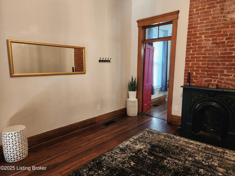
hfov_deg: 73.9
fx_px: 156
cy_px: 88
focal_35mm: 23
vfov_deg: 58.9
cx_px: 118
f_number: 1.8
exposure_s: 1/120
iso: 1000
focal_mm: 6.4
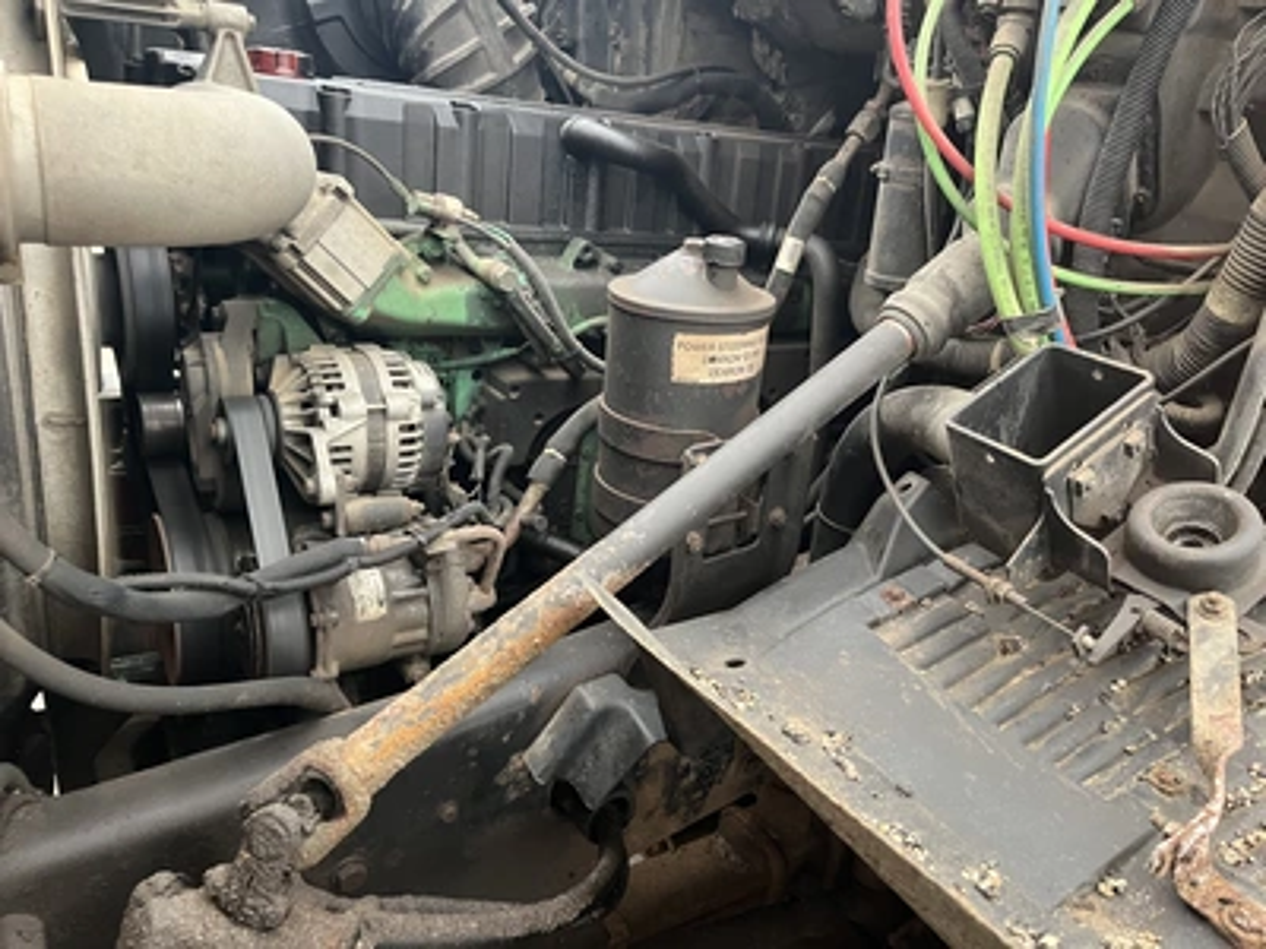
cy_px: 474
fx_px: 951
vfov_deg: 53.1
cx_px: 633
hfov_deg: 67.3
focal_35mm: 26
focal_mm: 5.1
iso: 320
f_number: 1.6
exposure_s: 1/60
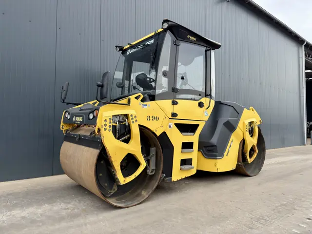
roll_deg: -0.4
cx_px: 156
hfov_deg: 71.6
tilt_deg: +3.2
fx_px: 216
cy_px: 117
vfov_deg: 56.8
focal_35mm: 24
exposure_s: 1/1522
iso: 80
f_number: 1.78
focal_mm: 6.76
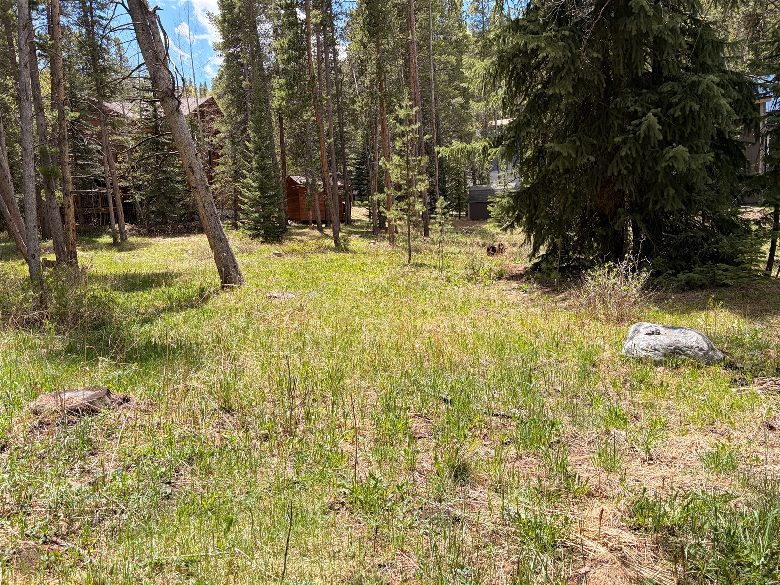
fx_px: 586
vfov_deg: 53.1
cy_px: 292
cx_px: 390
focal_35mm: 26
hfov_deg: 67.3
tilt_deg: -5.0
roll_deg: +2.0
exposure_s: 1/1667
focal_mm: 5.96
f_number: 1.6
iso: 50
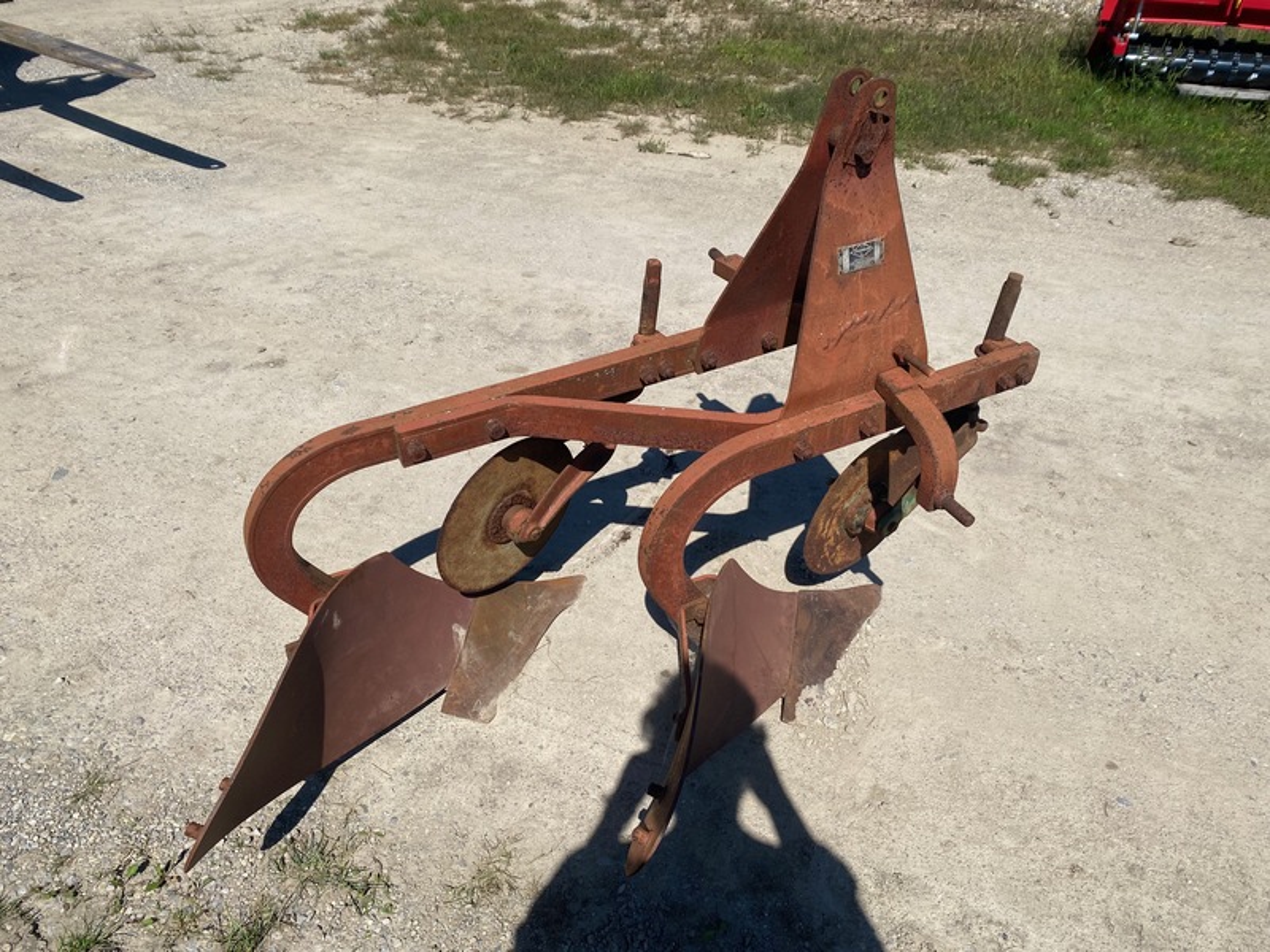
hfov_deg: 67.3
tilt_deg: -34.7
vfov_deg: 53.1
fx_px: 954
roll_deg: -2.1
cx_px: 635
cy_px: 476
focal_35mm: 26
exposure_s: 1/5025
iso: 32
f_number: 1.8
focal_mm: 4.25
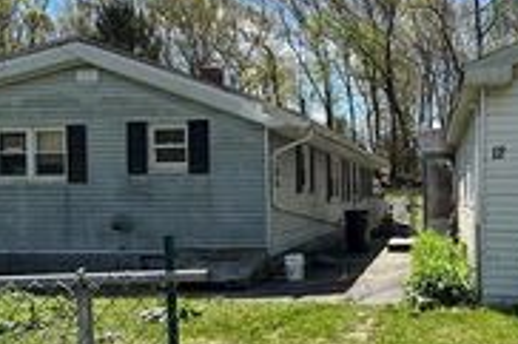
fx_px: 575
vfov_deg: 33.2
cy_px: 217
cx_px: 359
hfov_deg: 47.4
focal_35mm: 40
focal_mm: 2.22
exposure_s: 1/1033
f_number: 2.2
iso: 40
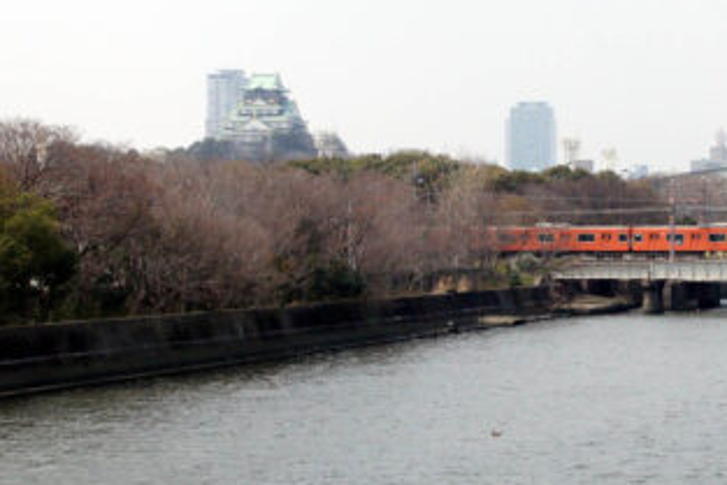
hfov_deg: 17.7
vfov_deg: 11.9
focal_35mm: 115
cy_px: 253
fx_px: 2323
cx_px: 534
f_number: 13
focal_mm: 50
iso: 1600
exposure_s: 1/2000
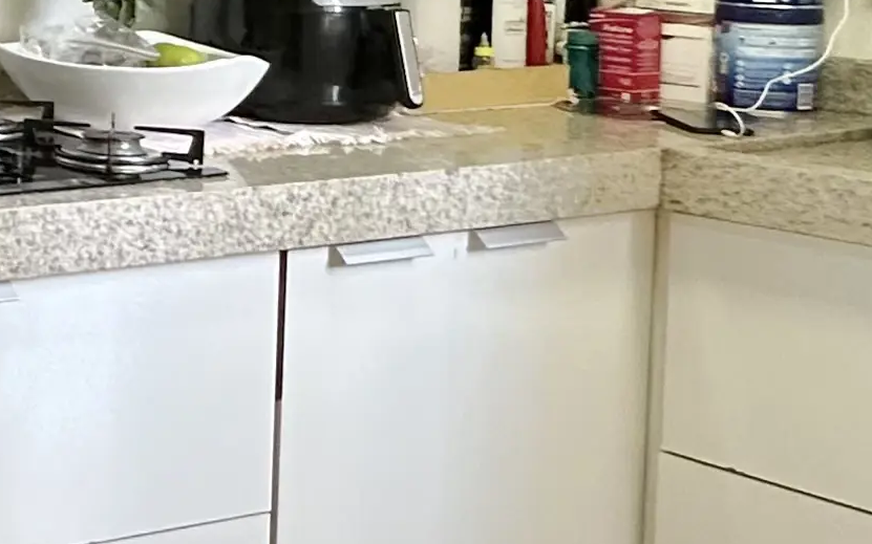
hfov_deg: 21.2
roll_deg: +0.1
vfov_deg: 17.5
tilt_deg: -2.0
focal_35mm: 72
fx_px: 1711
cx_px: -618
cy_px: -40
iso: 250
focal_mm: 2.22
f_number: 2.2
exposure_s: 1/120
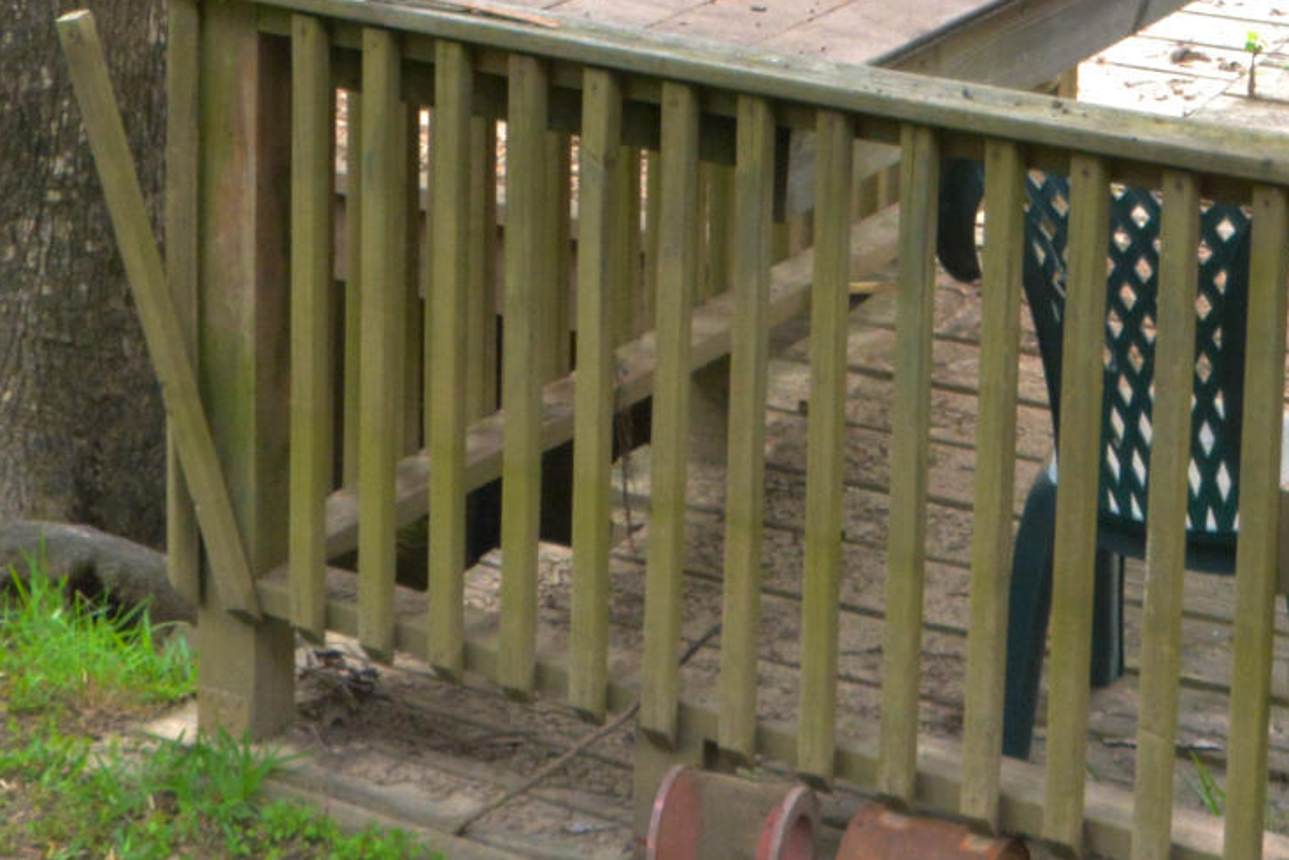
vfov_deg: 9.0
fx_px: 5263
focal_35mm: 147
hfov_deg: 13.9
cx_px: 363
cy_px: -556
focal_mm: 24
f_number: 29
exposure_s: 1/50
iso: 100
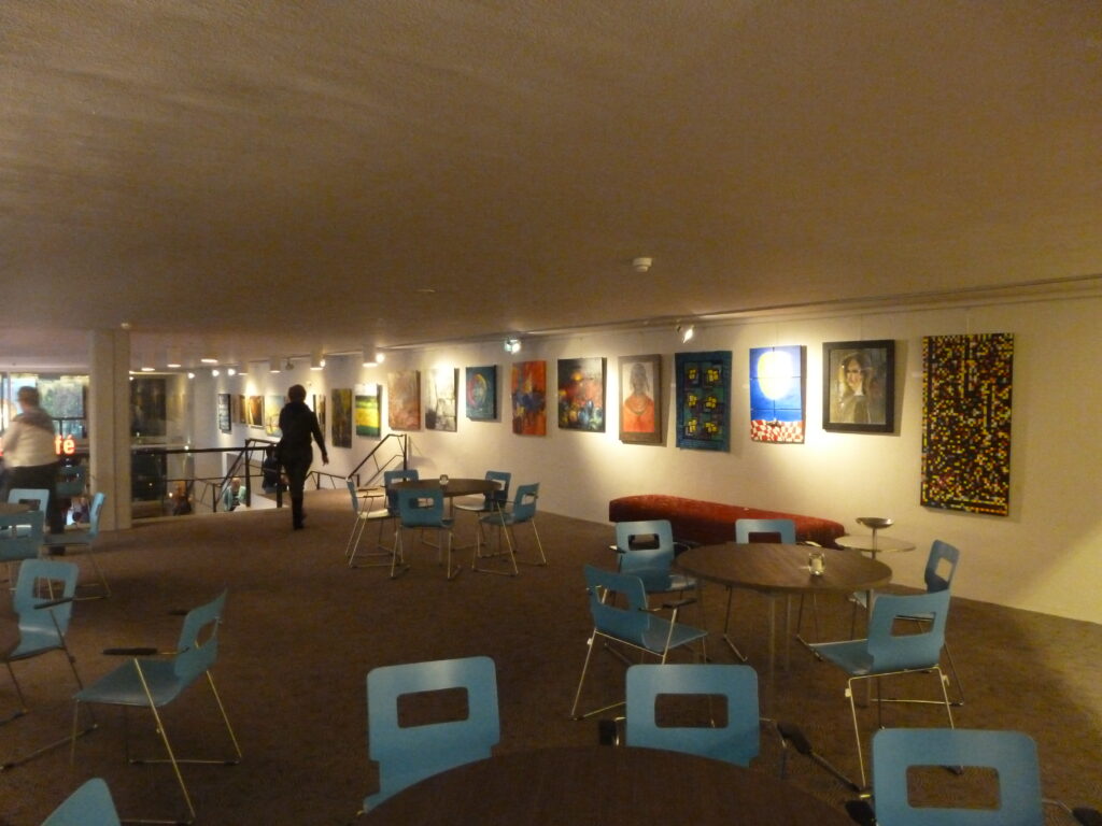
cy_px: 413
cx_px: 551
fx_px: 764
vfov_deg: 56.8
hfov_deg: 71.6
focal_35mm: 24
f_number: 3.3
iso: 1000
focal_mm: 4.3
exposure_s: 1/15
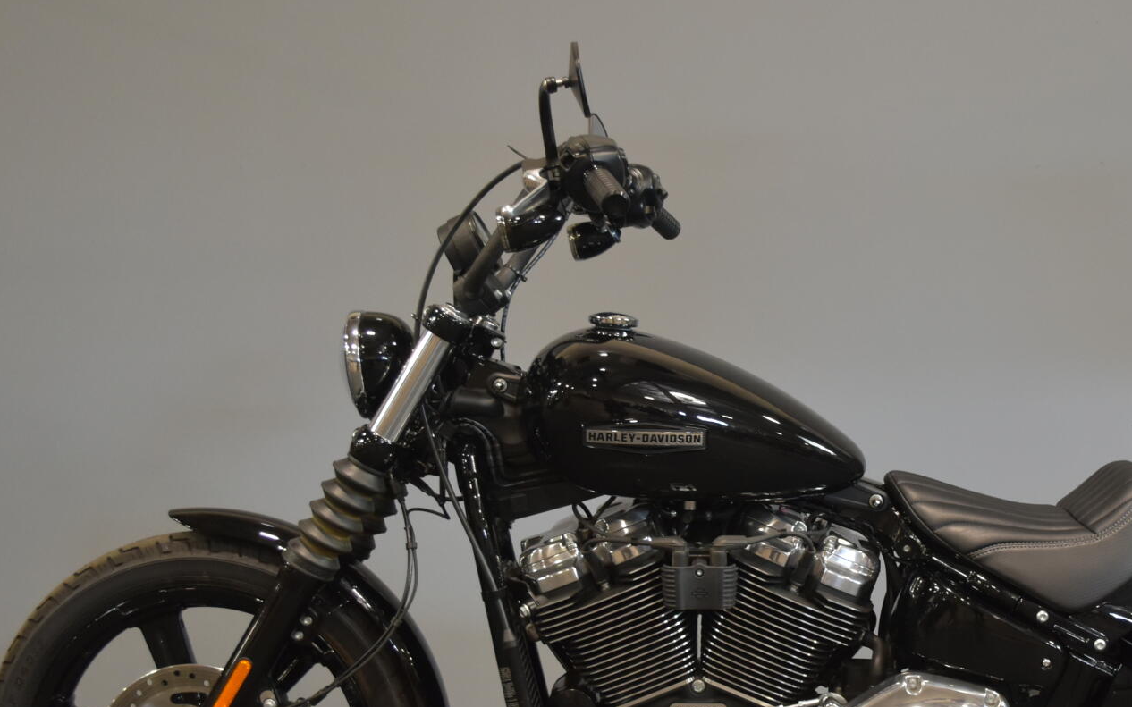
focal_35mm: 58
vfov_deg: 22.3
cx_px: 776
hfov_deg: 34.7
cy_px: 429
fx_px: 1789
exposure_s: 1/30
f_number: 4
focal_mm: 24
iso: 1000
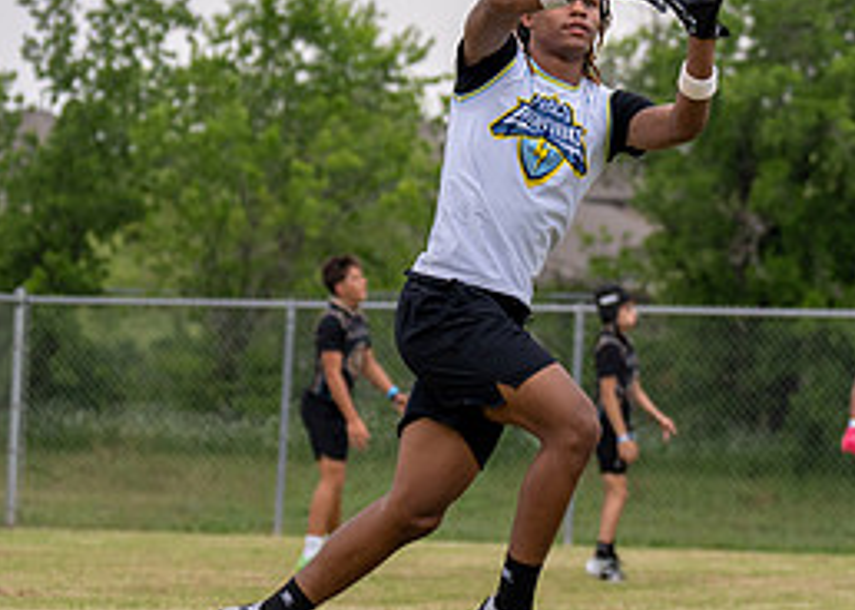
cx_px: 566
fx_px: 5242
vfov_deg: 6.7
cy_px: 317
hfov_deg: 9.3
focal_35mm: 216
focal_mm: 70
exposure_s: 1/2500
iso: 200
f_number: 2.8
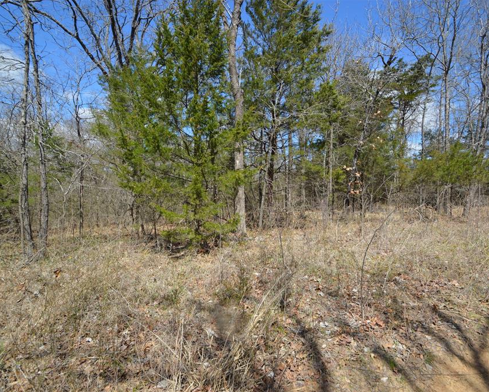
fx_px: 246
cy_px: 196
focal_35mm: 17
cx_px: 266
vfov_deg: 77.0
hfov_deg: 89.4
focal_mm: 10
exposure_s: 1/250
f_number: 8
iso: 100
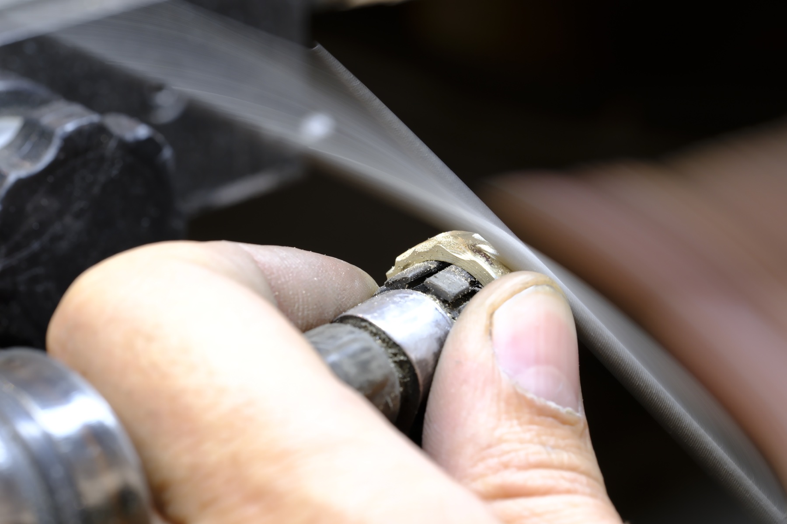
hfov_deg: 17.1
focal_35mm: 120
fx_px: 2623
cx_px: 394
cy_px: 262
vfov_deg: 11.4
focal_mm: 80
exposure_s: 1/4
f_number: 9
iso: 200
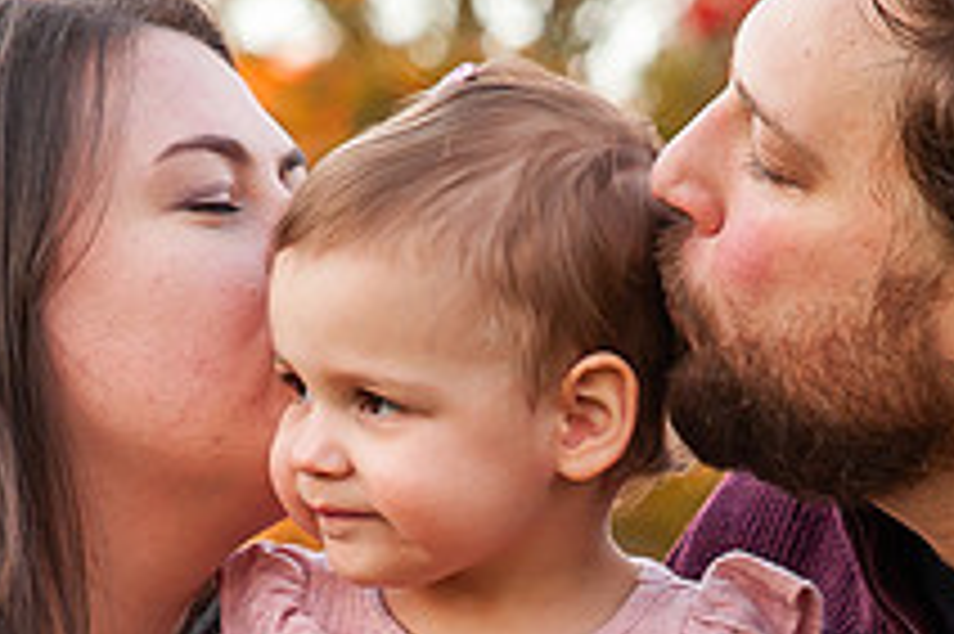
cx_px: 551
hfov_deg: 8.5
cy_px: 842
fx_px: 6434
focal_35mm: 243
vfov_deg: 5.6
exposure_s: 1/200
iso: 640
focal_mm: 70
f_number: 4.5
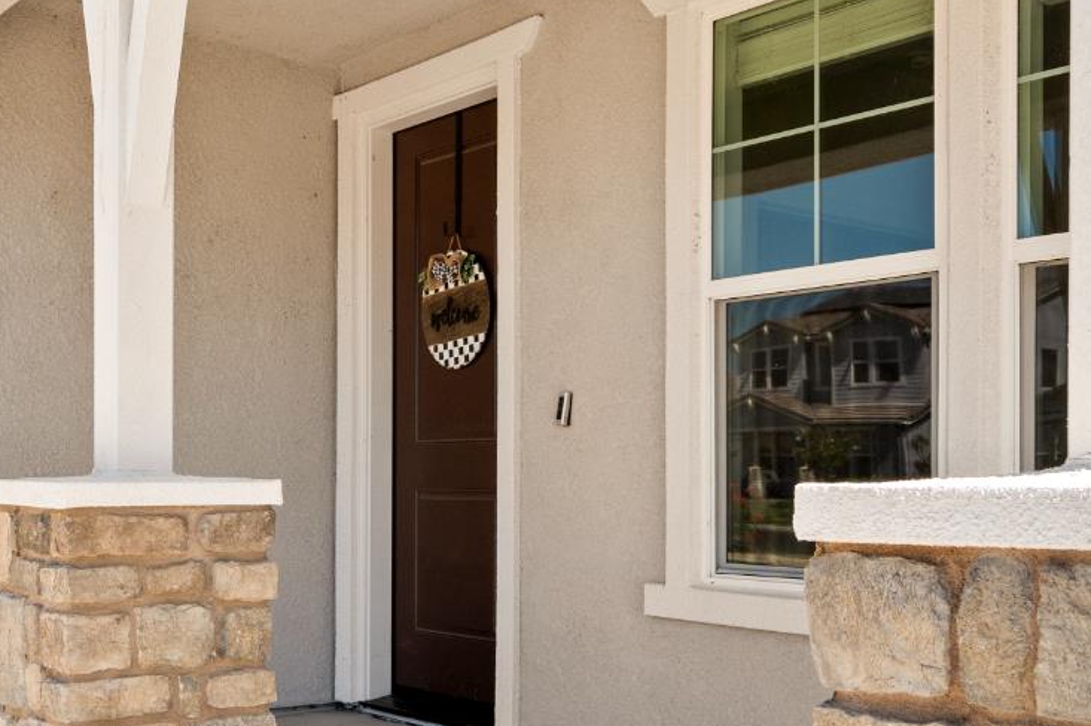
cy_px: 420
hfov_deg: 45.4
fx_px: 1302
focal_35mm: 43
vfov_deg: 31.1
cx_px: 522
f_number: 7.1
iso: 125
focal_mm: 14
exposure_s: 1/60
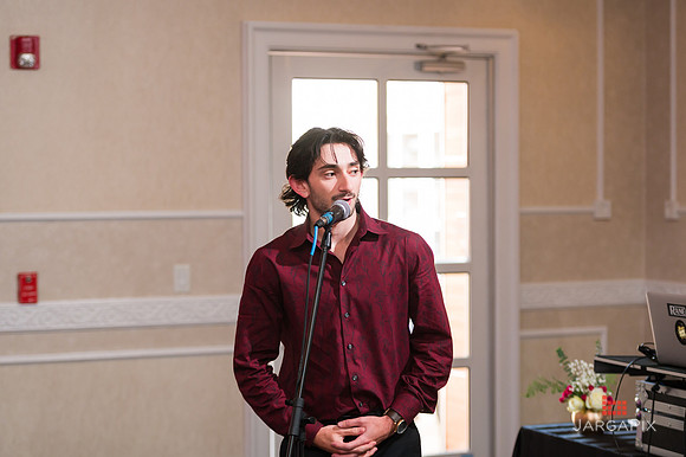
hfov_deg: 23.7
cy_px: 228
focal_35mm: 86
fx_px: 1638
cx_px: 343
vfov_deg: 15.9
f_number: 3.2
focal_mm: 86
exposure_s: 1/200
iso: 1600
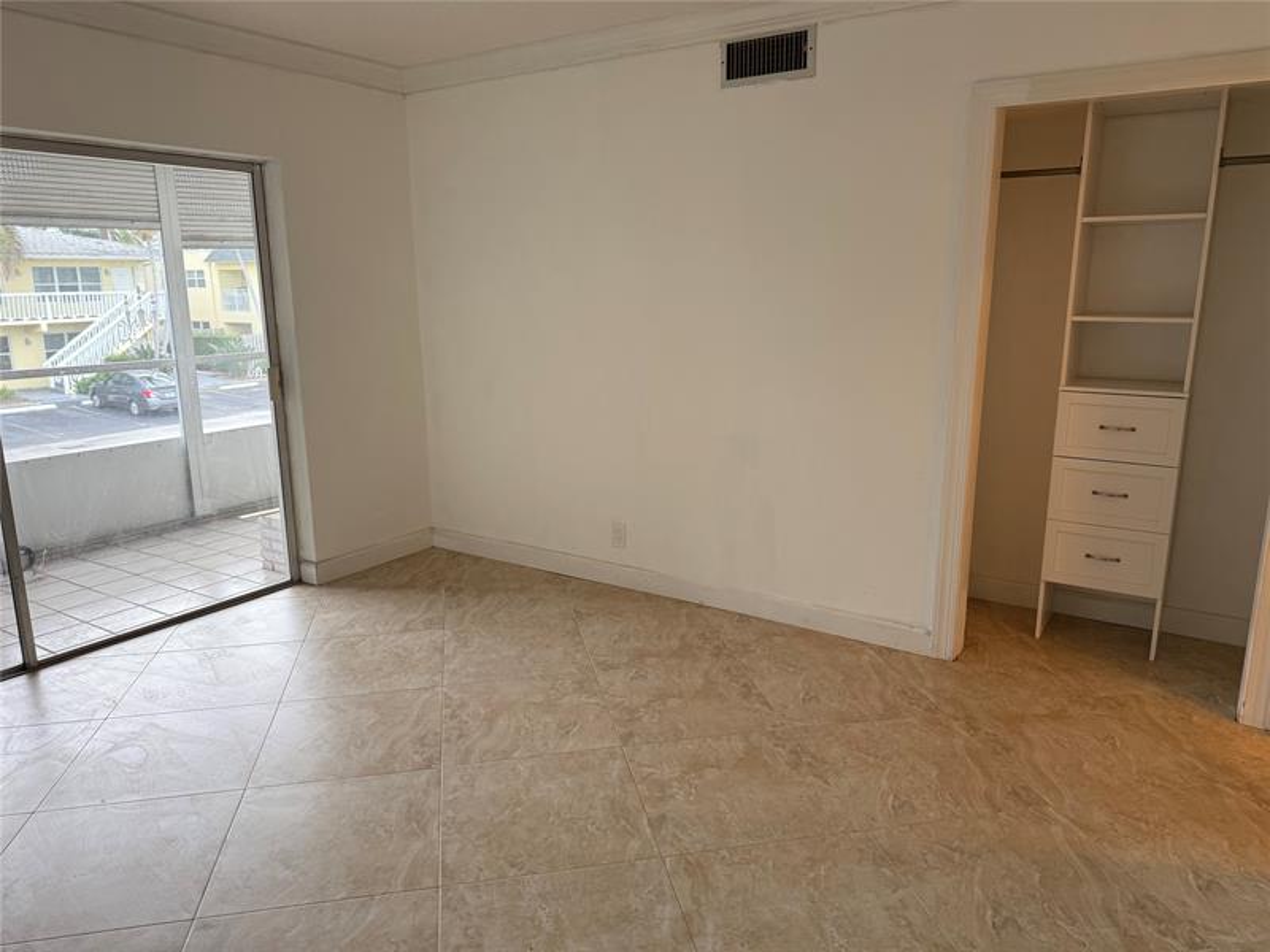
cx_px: 635
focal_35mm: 24
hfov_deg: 71.6
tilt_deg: -11.9
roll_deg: +0.9
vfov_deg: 56.8
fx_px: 881
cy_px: 476
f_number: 1.78
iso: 125
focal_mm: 6.76
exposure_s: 1/131
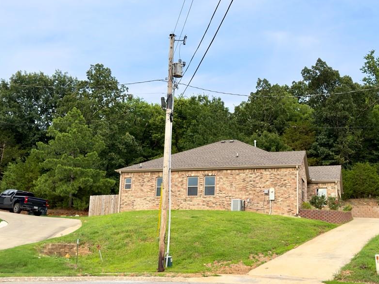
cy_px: 167
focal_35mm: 46
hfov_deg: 41.0
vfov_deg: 31.4
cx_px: 233
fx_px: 504
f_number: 1.78
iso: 100
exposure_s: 1/915
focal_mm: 6.76
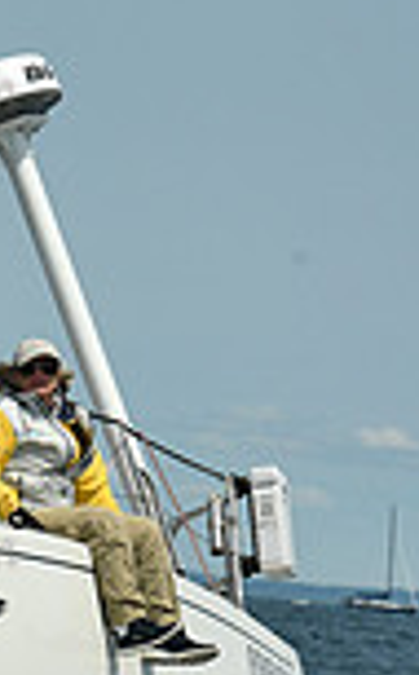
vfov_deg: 3.6
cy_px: 448
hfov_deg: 2.2
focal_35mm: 581
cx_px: -829
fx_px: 10665
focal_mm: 150
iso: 320
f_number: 11
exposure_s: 1/1000
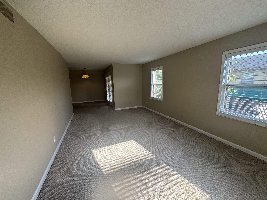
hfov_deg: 102.1
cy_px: 100
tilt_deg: -10.7
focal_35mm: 14
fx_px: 108
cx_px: 134
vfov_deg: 85.7
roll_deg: +1.5
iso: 80
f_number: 2.2
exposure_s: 1/99
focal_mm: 2.22
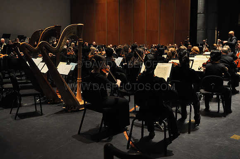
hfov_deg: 53.2
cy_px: 80
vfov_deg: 36.8
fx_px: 240
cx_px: 120
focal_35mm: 36
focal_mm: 24
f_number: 2.8
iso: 1600
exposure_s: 1/250
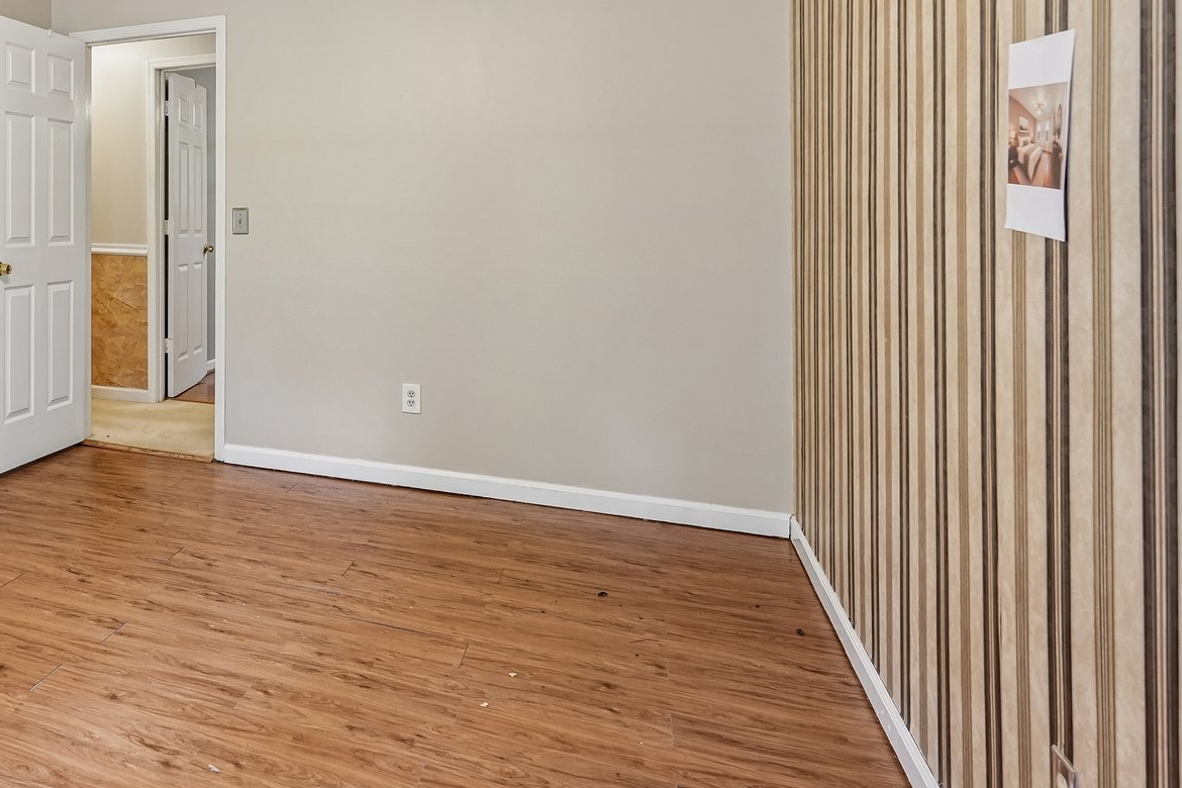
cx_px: 175
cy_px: 202
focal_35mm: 28
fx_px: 919
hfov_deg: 58.4
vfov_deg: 44.9
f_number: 8
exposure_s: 1/13
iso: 800
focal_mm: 16
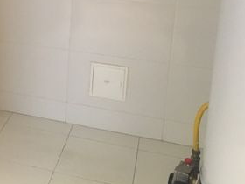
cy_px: -1
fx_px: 488
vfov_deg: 20.6
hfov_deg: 26.2
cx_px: -17
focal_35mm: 69
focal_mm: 4.15
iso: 200
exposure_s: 1/17
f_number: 2.2
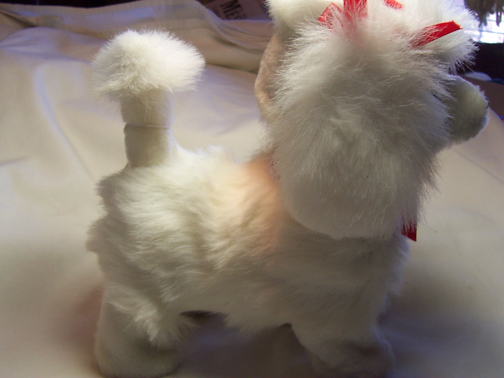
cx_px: 252
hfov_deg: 50.1
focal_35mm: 37
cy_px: 189
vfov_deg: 38.7
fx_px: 539
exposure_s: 1/60
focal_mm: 5.6
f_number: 2.8
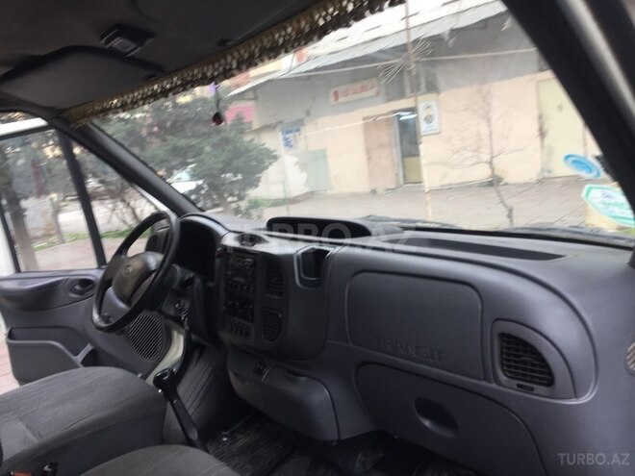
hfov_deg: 61.7
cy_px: 238
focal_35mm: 29
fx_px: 532
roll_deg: +8.7
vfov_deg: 48.2
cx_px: 318
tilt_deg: -12.1
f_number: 2.2
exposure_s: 1/100
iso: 32
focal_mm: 4.15
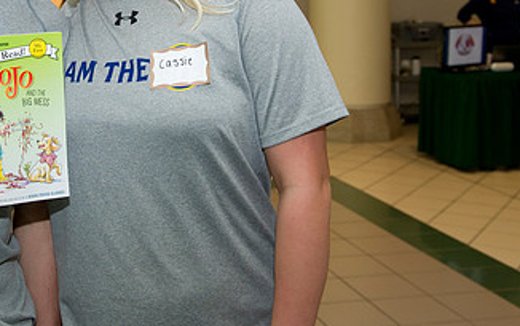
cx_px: 107
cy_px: 34
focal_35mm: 58
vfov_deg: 21.9
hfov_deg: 34.1
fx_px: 822
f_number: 5.6
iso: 1250
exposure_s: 1/250
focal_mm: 32
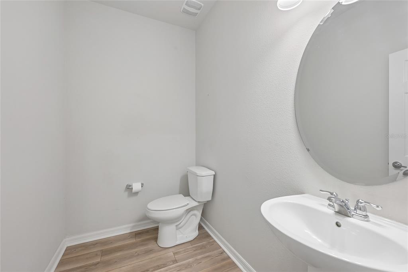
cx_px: 204
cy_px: 136
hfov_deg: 102.3
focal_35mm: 14
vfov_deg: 79.2
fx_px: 164
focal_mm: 14.5
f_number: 8
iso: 400
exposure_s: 1/25
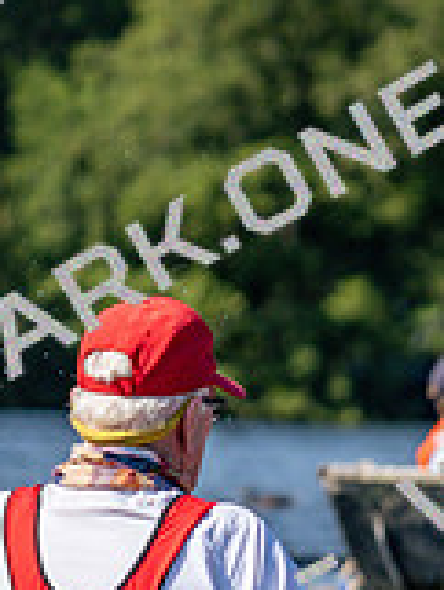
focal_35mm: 841
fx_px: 14364
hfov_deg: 1.8
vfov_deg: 2.4
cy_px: 552
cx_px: 851
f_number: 5.6
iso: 250
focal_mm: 243
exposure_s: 1/1600
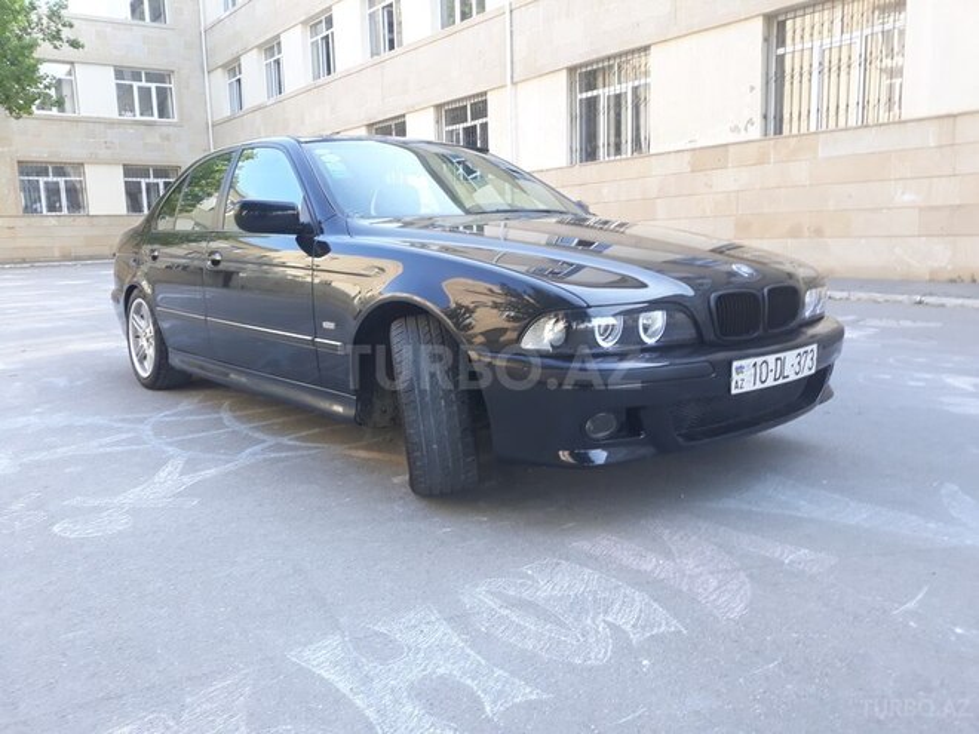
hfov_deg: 65.3
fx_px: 764
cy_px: 367
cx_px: 490
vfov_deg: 51.4
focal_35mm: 27
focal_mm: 3.71
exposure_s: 1/116
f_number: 1.7
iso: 40
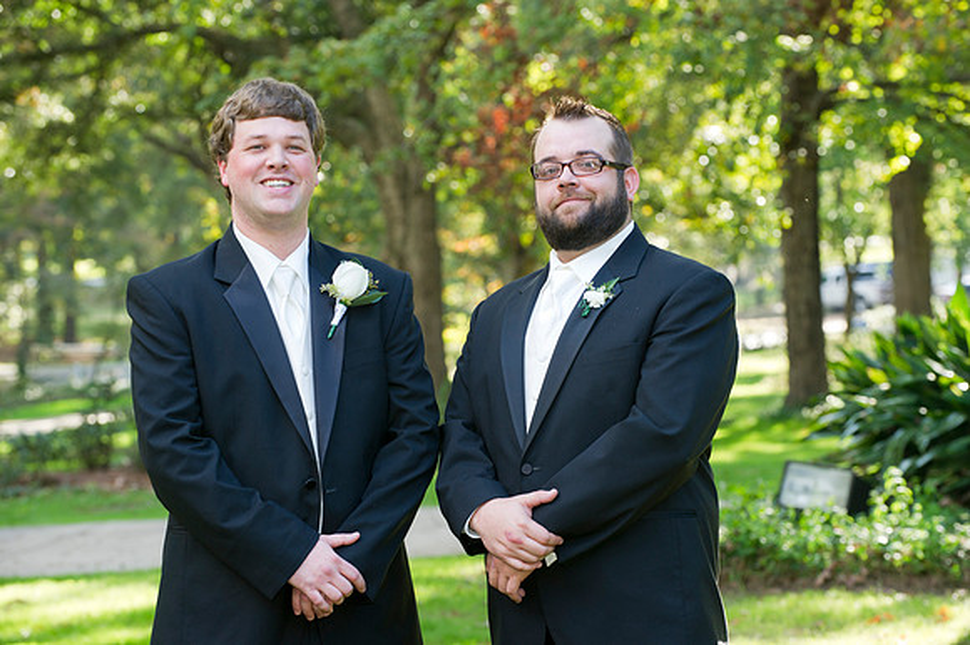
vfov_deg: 10.1
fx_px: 3635
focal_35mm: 135
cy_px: 322
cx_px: 485
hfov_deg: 15.2
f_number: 5.6
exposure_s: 1/100
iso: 500
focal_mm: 135
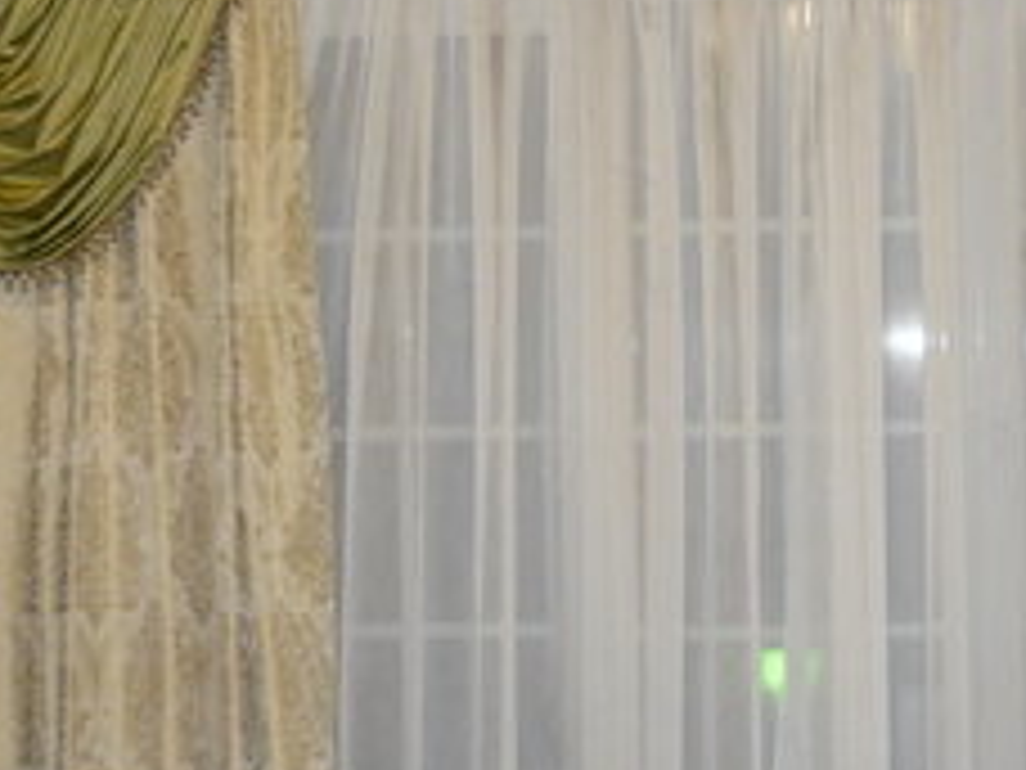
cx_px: 886
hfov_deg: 19.7
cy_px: 435
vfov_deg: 15.1
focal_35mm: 98
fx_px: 2905
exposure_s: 1/30
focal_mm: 6
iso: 160
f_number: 2.8
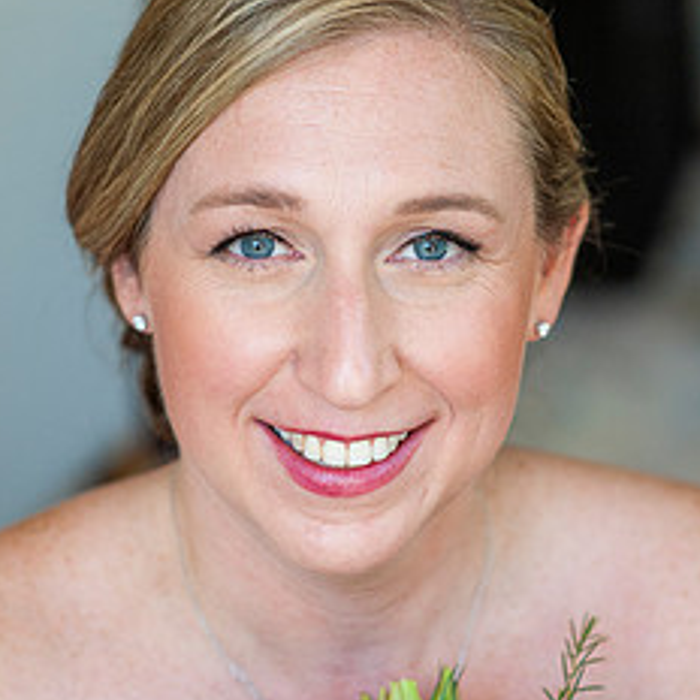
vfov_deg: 12.5
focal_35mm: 140
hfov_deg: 12.5
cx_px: 342
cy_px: 395
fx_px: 3203
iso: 640
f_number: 2.8
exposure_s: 1/500
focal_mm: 85
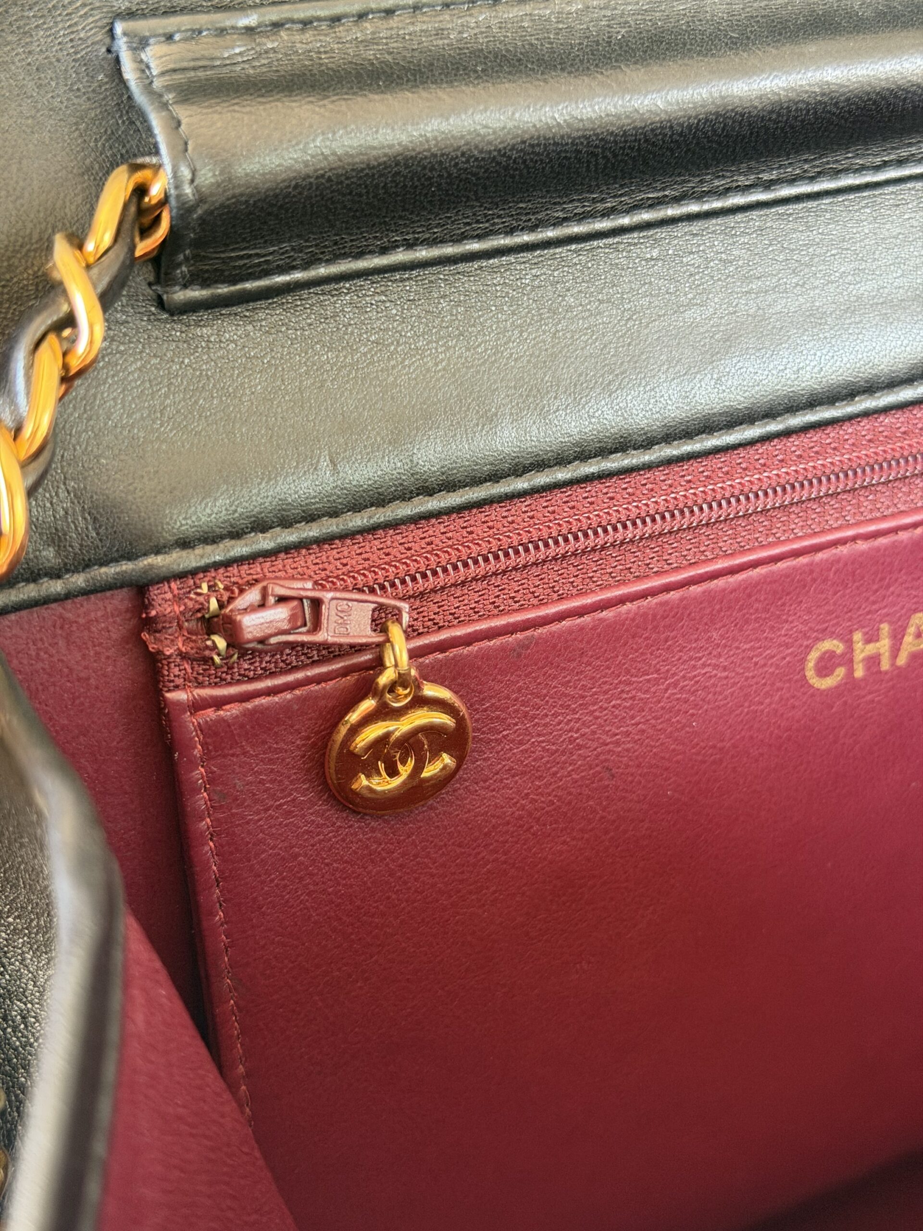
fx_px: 1706
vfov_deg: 39.7
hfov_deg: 30.3
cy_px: 616
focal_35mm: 48
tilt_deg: -33.5
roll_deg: +0.4
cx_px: 462
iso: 250
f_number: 1.78
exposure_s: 1/54
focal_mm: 6.76
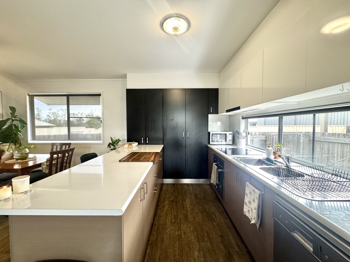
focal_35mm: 14
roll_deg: +0.8
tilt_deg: -3.0
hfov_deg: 102.1
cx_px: 175
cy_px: 131
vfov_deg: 85.7
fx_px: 142
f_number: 2.2
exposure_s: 1/100
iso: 200
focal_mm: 2.22
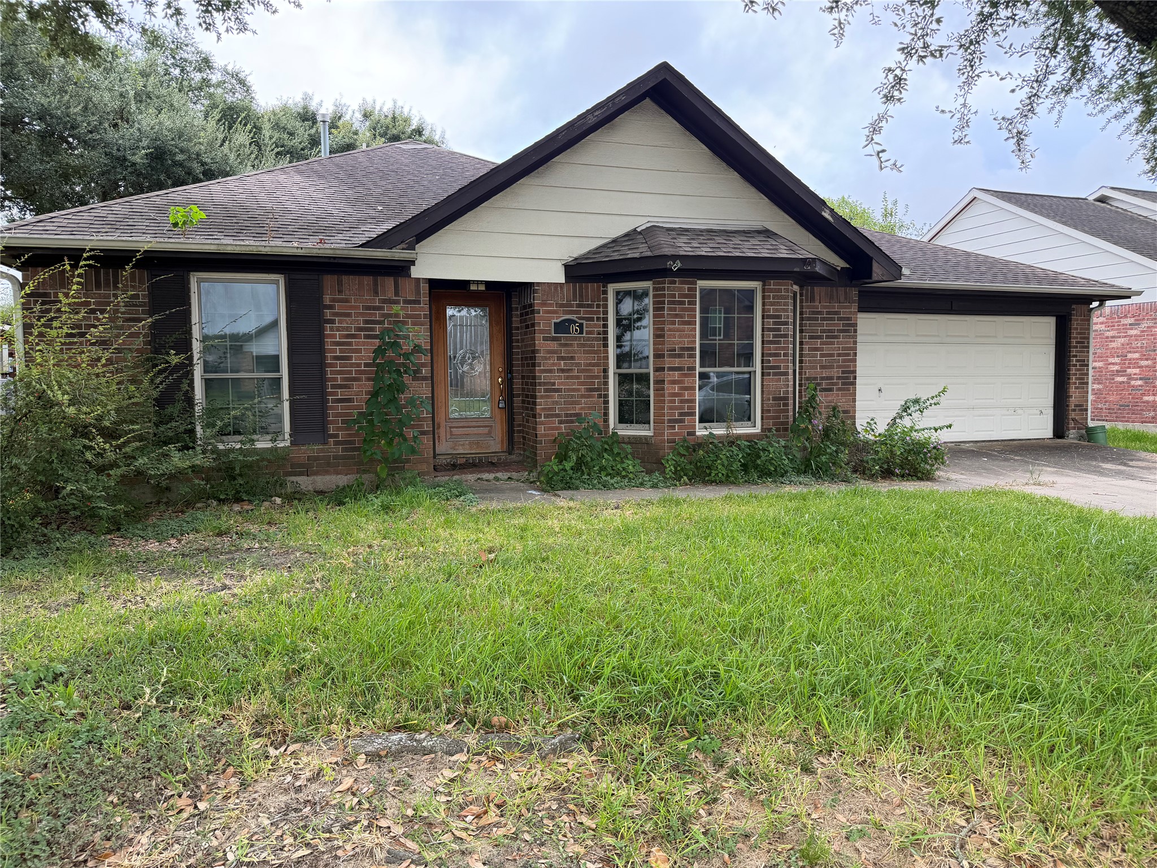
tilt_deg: -1.7
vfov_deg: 56.8
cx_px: 578
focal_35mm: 24
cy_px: 434
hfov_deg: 71.6
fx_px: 802
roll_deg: +1.1
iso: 80
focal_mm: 6.76
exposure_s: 1/267
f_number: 1.78
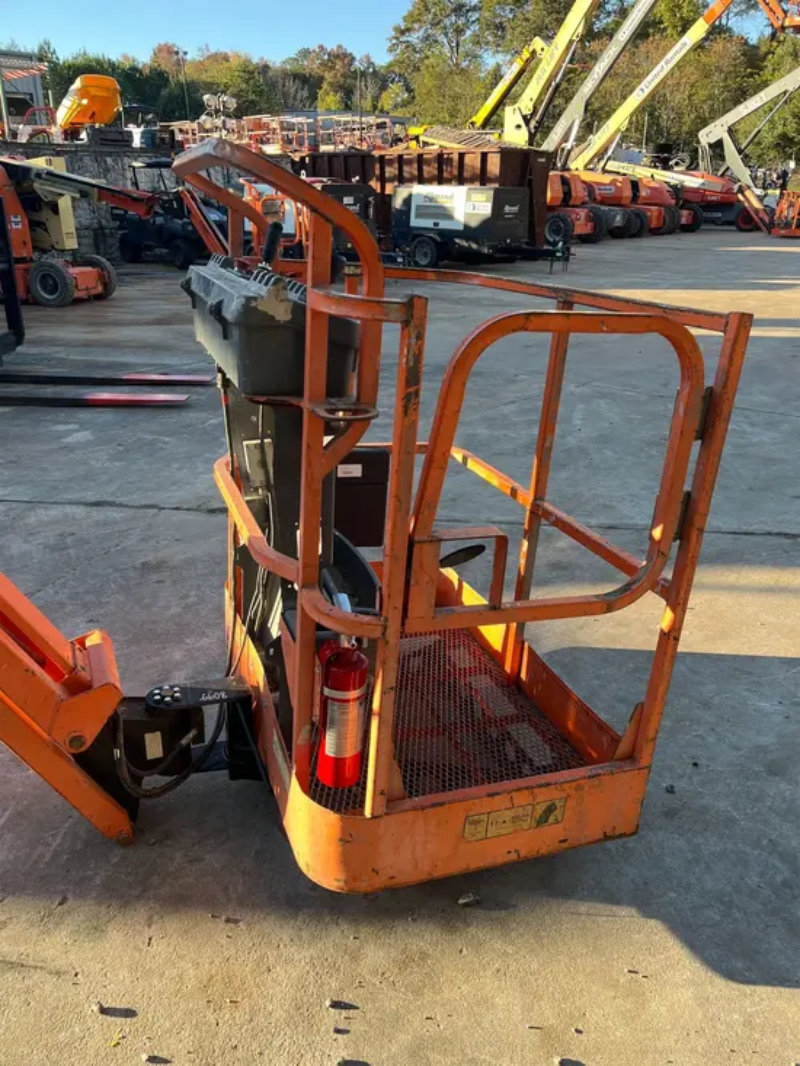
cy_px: 533
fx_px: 801
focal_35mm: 26
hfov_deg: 53.1
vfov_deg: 67.3
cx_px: 400
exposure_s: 1/318
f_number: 1.6
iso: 50
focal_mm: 5.1
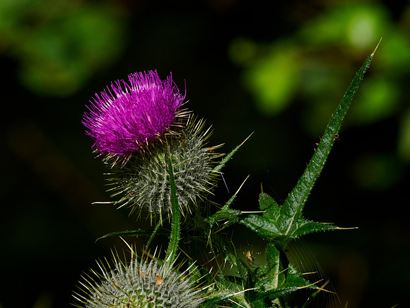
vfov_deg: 1.6
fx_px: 10815
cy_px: 115
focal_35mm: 913
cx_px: 169
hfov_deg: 2.2
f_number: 8
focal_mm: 300
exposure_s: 1/500
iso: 200
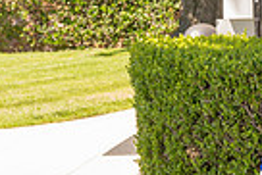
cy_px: 75
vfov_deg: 8.1
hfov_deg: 11.3
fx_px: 1231
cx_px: 480
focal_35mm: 169
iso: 64
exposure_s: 1/125
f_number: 4.5
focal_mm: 32.2
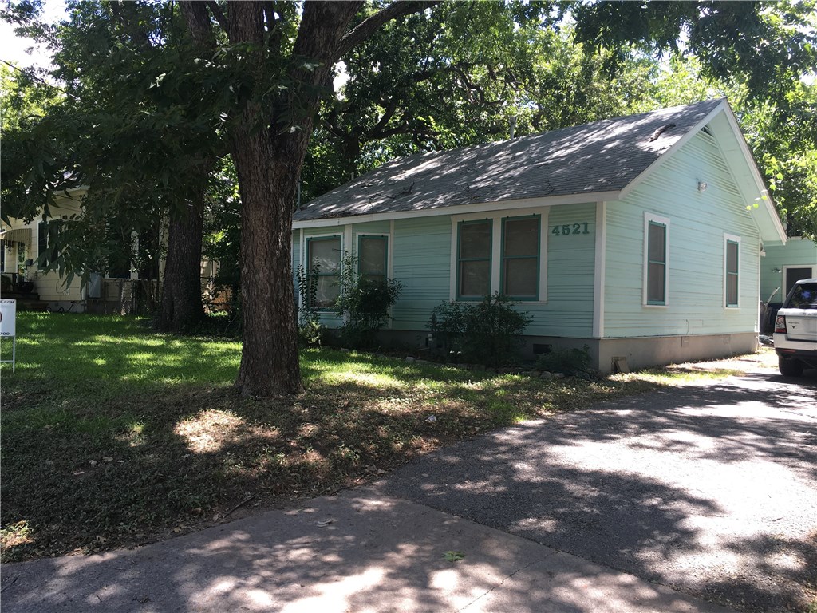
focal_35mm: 29
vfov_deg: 48.2
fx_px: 684
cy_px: 306
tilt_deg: +0.6
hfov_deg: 61.7
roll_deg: -1.2
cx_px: 408
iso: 25
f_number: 2.2
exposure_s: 1/149
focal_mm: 4.15
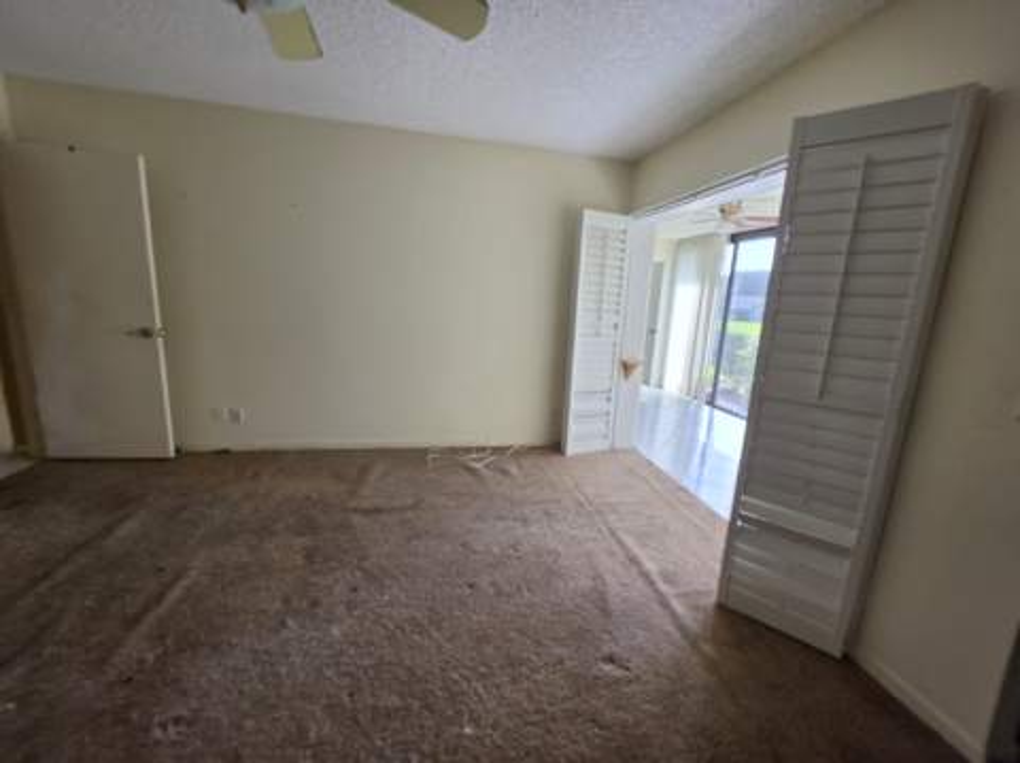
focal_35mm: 13
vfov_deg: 89.8
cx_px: 510
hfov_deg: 106.2
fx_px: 383
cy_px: 382
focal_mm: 2.2
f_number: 1.9
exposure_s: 1/120
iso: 50
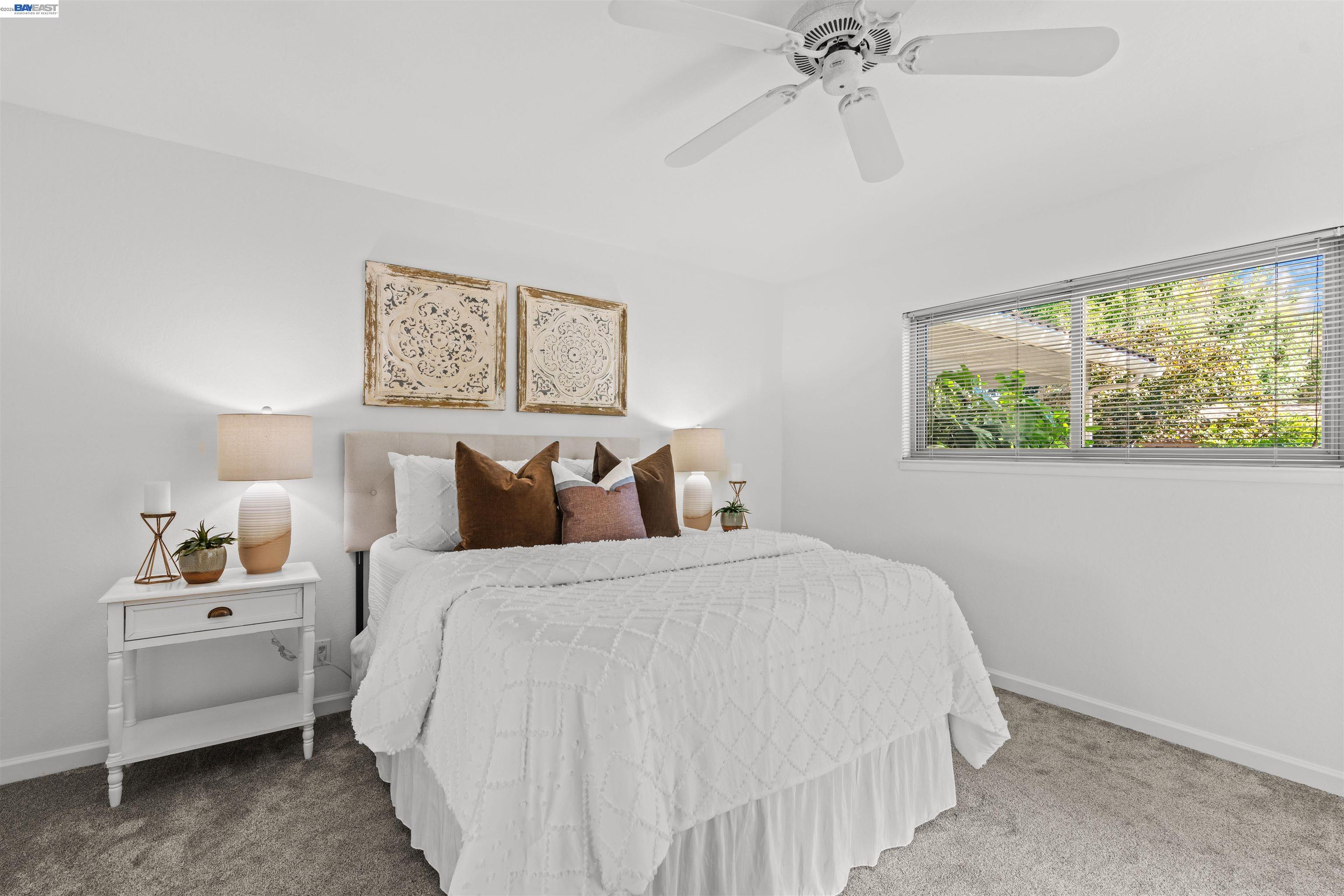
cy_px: 448
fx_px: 597
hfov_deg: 96.7
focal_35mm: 16
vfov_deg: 73.7
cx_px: 672
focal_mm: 16
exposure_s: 1/2
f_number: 8
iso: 100
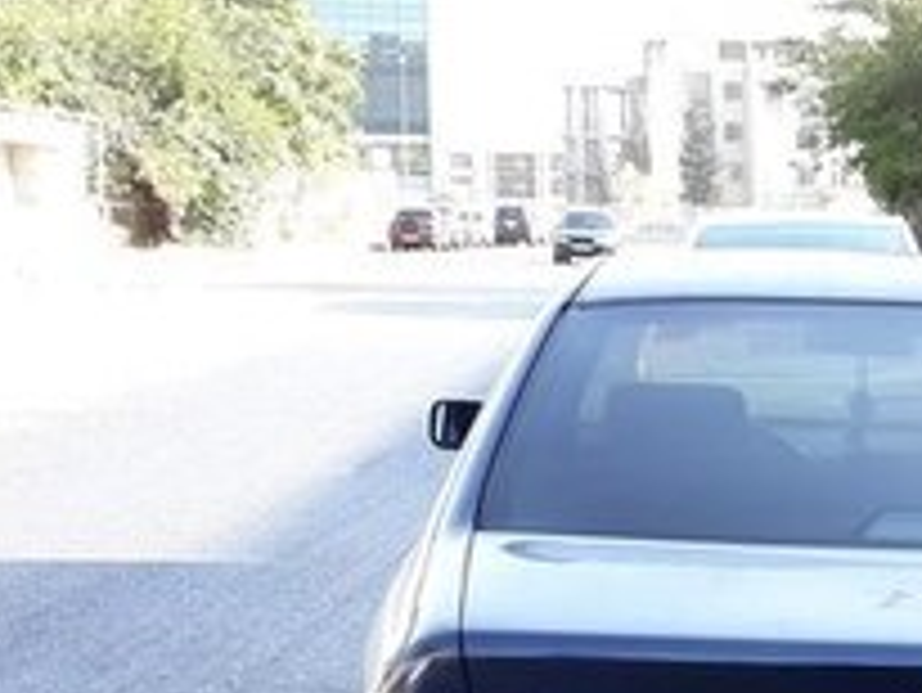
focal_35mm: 87
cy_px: 821
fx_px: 2319
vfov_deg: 16.3
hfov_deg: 21.5
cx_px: 967
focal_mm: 3.71
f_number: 1.7
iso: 40
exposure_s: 1/157
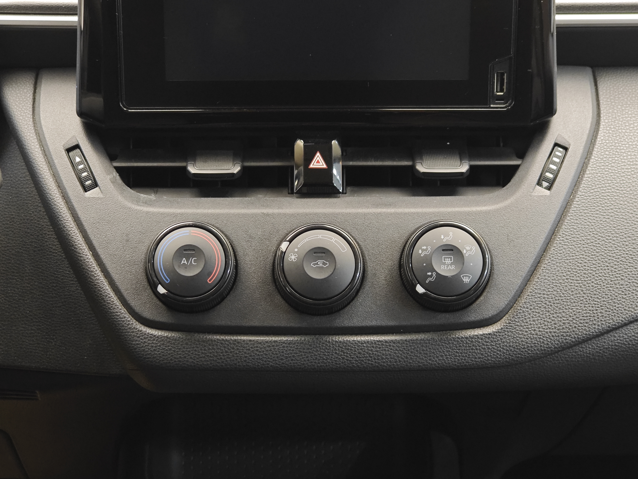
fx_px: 1382
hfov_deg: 26.0
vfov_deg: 19.6
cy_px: 240
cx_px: 319
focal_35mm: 75
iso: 640
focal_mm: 9.87
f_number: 1.8
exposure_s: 1/25
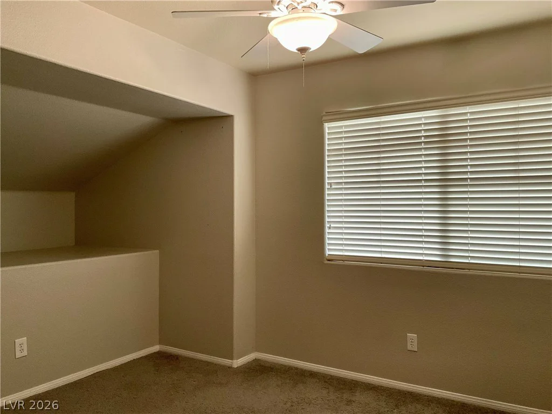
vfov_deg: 48.2
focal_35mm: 29
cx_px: 276
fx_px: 462
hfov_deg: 61.7
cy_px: 207
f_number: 1.8
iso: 80
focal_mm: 3
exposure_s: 1/60
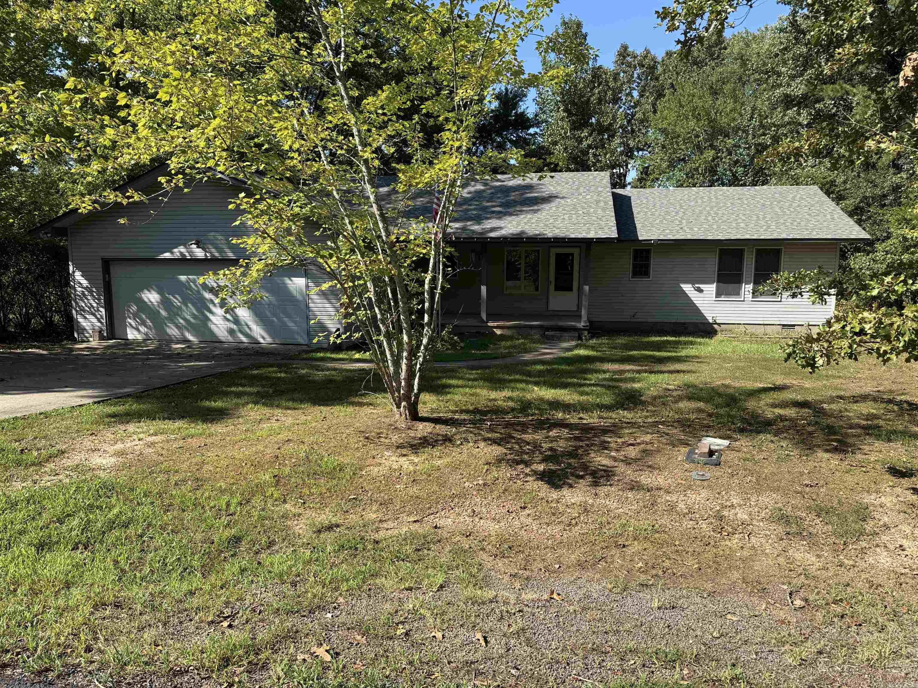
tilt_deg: -7.9
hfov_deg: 71.6
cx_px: 459
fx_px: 636
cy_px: 344
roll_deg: -0.8
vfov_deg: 56.8
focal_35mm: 24
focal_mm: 6.76
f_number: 1.78
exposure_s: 1/1923
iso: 80
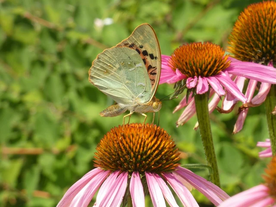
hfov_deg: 8.6
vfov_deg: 6.5
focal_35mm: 229
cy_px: 104
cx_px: 138
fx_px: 1826
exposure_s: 1/50
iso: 80
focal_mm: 41.1
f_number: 7.1
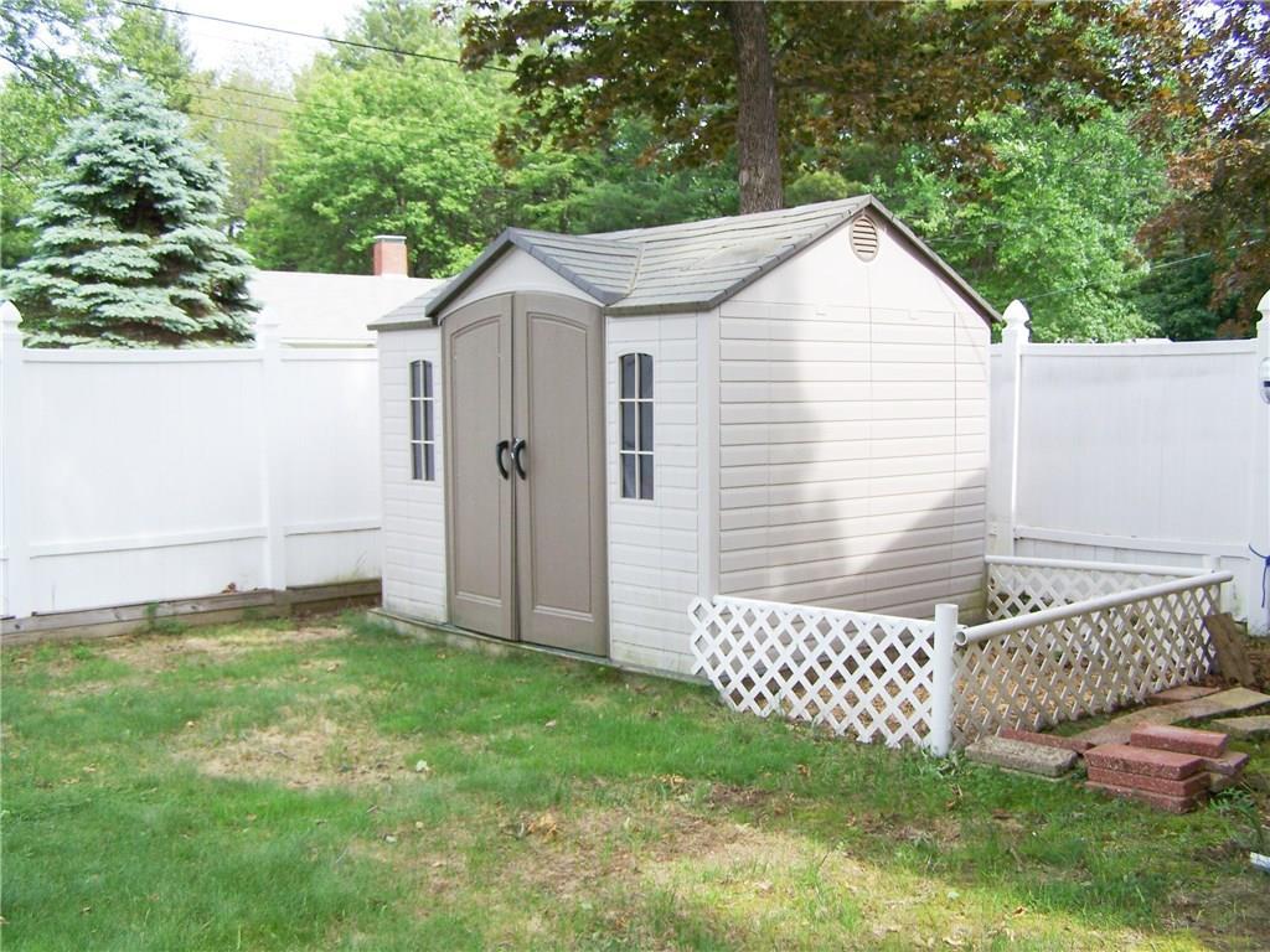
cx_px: 635
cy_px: 476
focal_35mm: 38
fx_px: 1394
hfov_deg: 49.0
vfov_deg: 37.7
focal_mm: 6.3
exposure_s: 1/320
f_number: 2.8
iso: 64
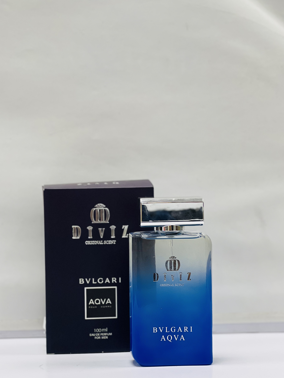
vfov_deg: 23.0
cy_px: 194
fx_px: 930
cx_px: 135
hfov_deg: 17.4
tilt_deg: -3.3
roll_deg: +0.0
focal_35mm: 85
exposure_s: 1/100
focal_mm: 9
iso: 160
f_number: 2.8
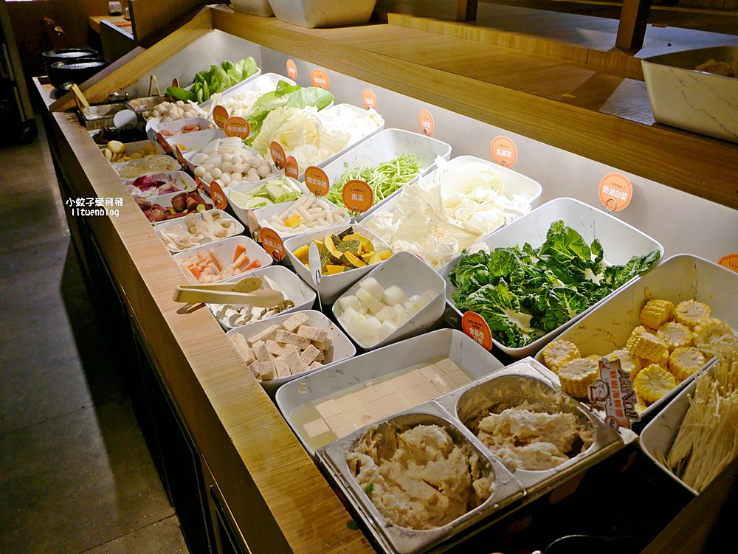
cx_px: 369
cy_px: 277
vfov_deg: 49.8
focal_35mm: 28
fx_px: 597
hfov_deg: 63.4
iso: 200
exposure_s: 1/125
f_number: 2.5
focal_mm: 14
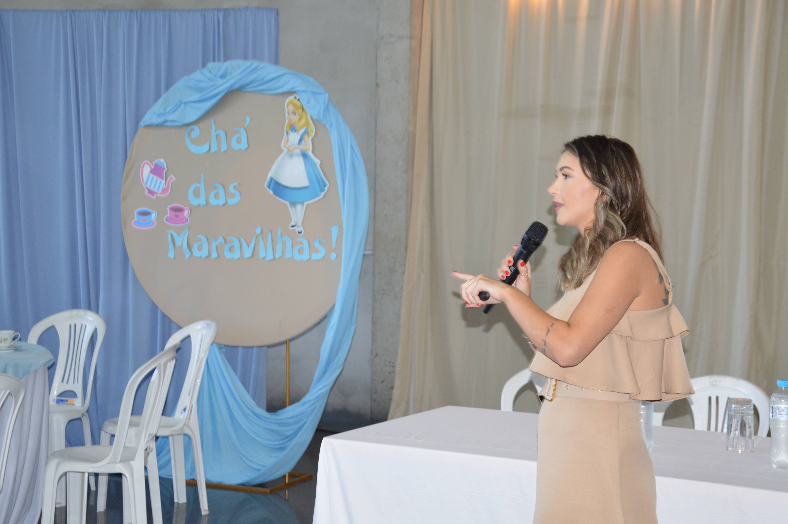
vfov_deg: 20.1
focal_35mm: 68
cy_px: 262
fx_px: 1476
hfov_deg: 29.9
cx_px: 394
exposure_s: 1/60
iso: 640
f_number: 4.8
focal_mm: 45
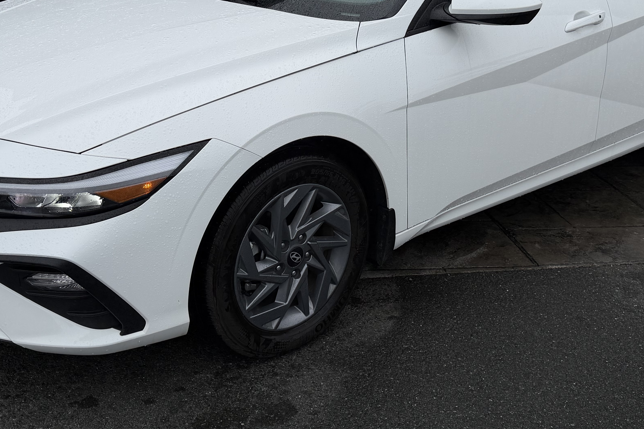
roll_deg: -1.9
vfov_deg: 29.3
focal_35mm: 45
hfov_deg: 43.6
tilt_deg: -14.6
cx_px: 290
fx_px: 805
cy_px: 101
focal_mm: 6.76
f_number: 1.78
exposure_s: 1/6173
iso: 80
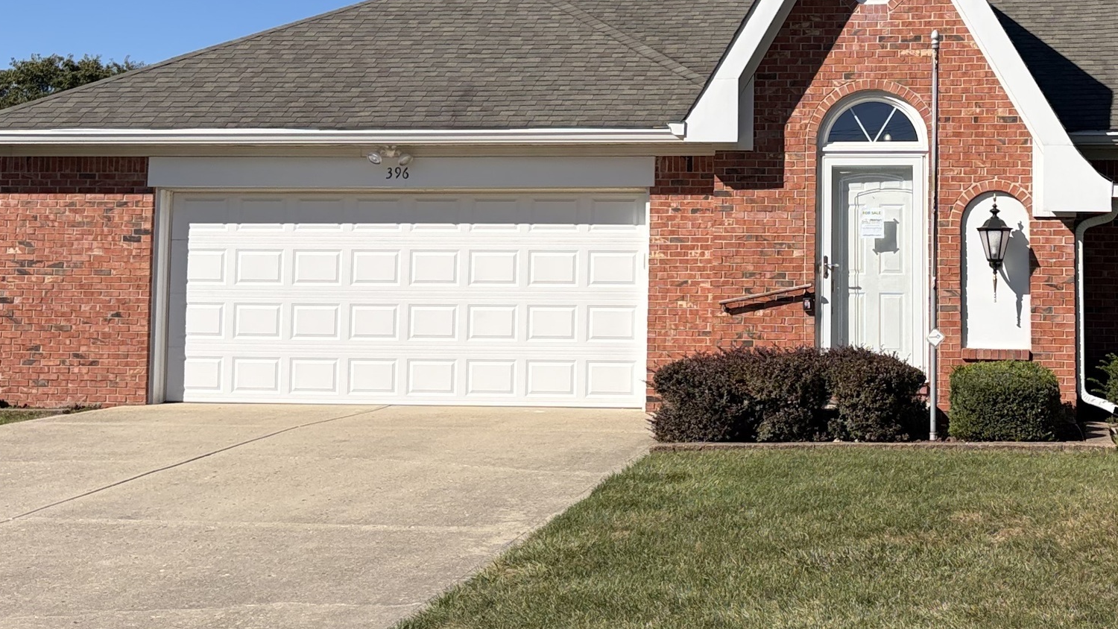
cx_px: 800
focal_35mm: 58
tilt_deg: +6.5
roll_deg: -0.3
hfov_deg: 35.4
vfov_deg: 20.5
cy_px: 145
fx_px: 1720
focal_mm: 5.96
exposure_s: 1/4065
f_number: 1.6
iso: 50
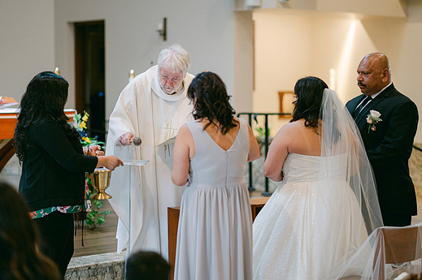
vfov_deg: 14.4
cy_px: 127
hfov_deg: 21.5
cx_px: 204
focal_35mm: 95
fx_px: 1113
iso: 250
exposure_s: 1/125
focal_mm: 85
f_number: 1.8
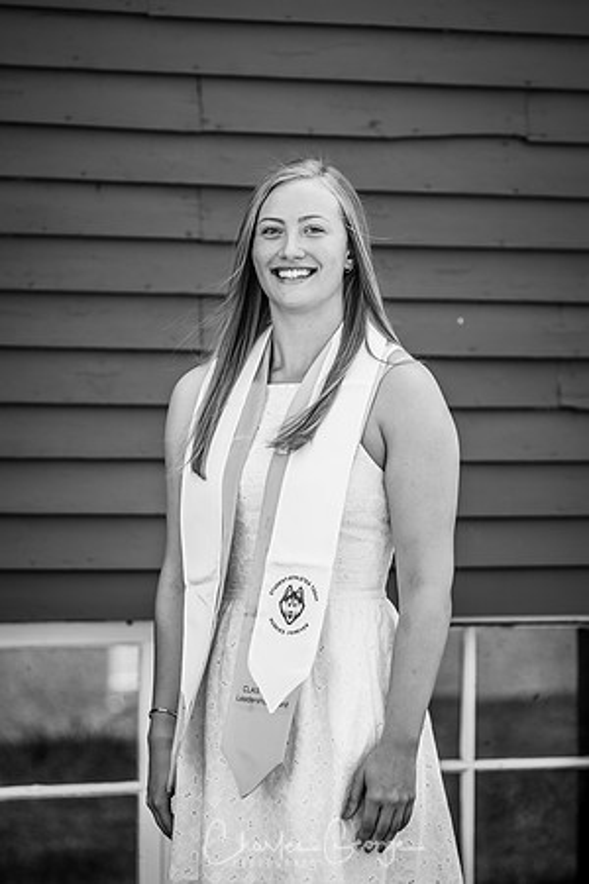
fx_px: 4969
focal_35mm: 202
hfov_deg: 6.8
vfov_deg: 10.2
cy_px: 442
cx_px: 294
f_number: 2.8
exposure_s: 1/200
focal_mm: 135
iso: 100
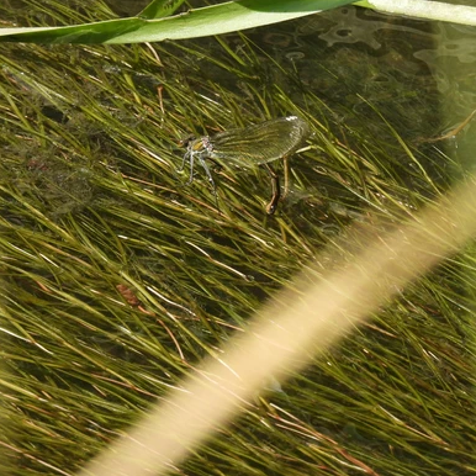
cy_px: 212
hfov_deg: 1.3
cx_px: 249
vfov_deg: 1.3
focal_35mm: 1391
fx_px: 21640
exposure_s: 1/250
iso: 100
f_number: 6.3
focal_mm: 170
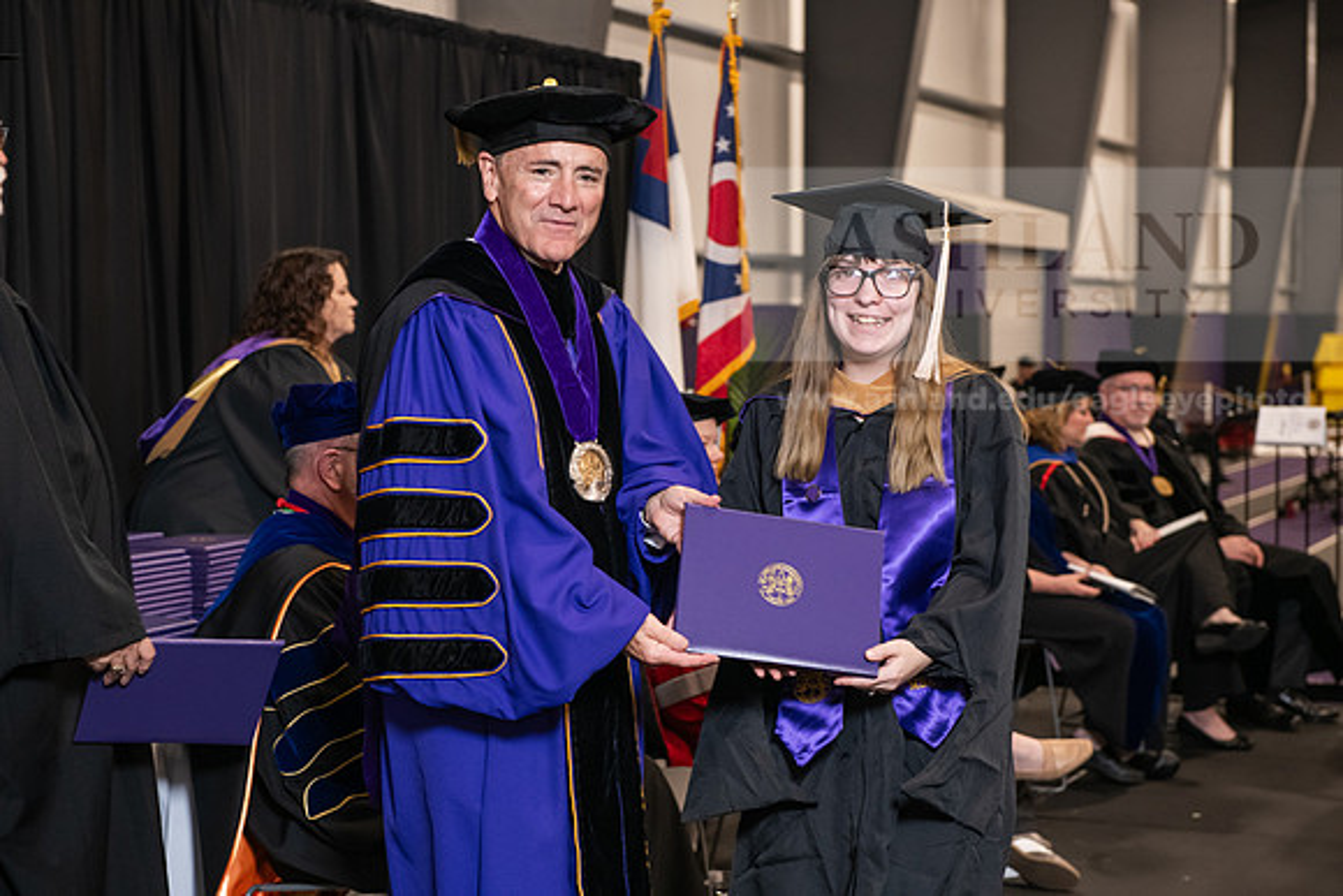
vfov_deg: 19.5
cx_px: 672
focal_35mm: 70
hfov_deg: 28.8
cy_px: 448
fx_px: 2612
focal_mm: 70
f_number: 5
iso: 2000
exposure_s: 1/125
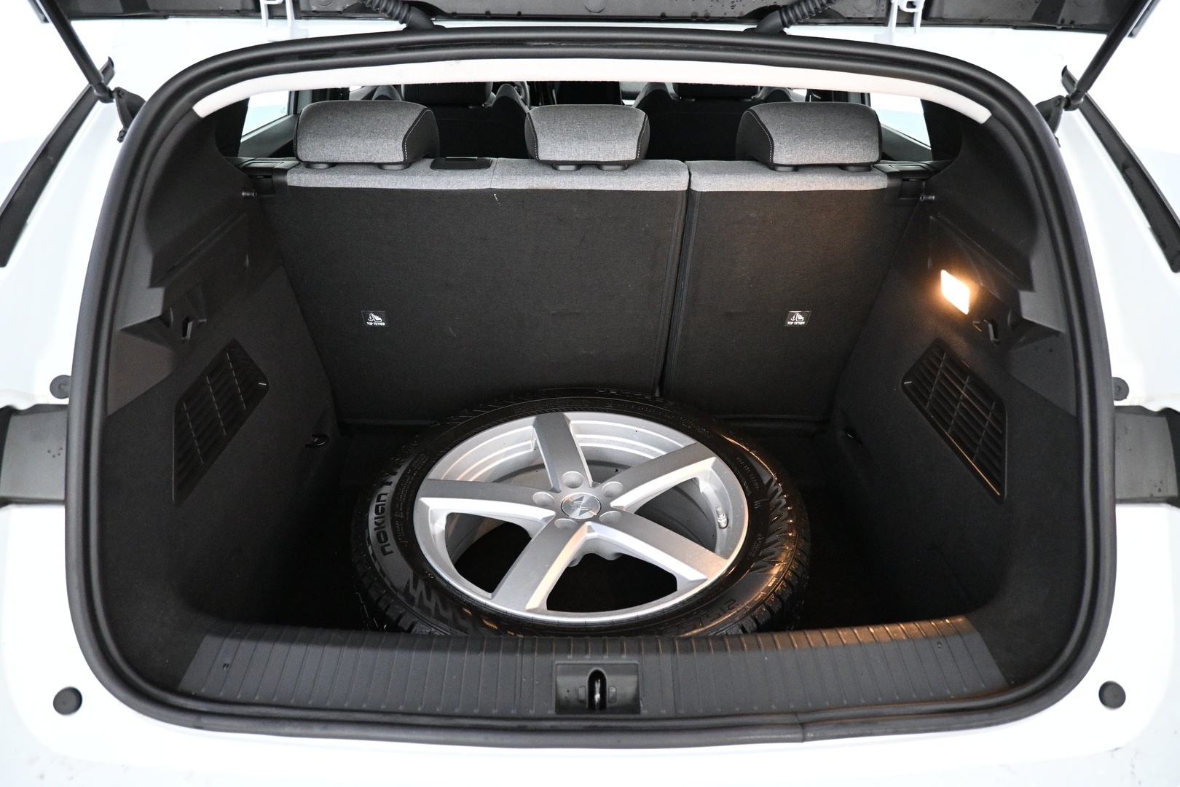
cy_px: 394
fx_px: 787
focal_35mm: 24
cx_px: 590
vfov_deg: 53.1
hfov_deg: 73.7
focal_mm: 16
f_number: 3.5
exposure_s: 1/60
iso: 5000
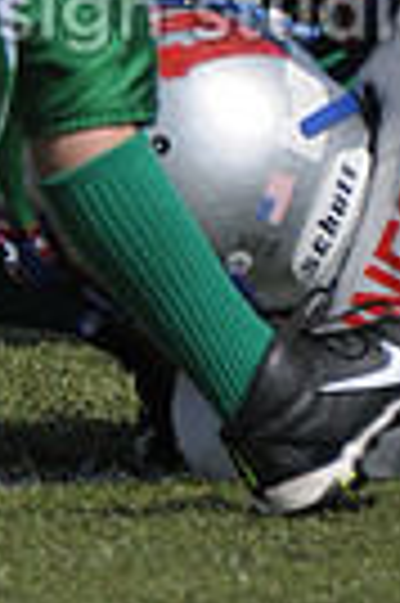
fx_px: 36993
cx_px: -173
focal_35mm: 2214
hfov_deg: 0.6
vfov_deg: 0.9
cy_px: -202
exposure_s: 1/8000
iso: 640
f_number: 4
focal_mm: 340
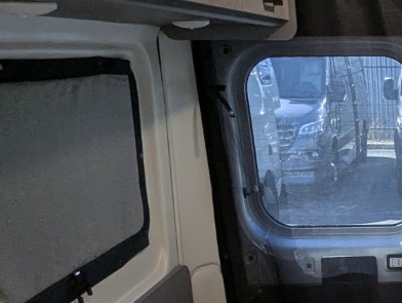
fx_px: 663
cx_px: 465
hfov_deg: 29.6
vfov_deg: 23.9
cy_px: 339
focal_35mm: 57
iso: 133
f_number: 2.2
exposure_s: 1/96.1
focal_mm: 2.35
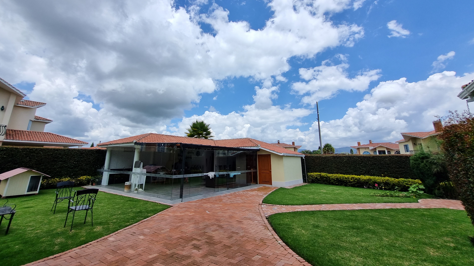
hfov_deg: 103.0
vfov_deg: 69.7
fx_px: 189
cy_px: 105
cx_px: 234
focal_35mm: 15
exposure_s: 1/1980
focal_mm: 1.74
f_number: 2.2
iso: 50
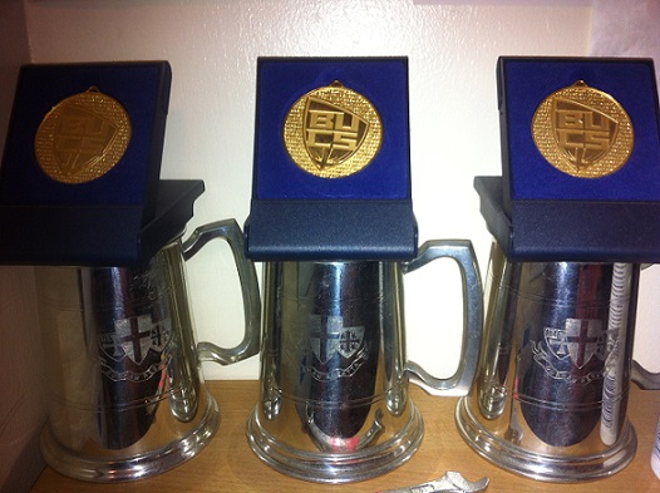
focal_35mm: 35
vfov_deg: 40.6
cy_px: 246
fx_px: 666
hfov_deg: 52.7
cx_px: 330
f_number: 2.8
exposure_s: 1/19
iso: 80
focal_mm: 3.85
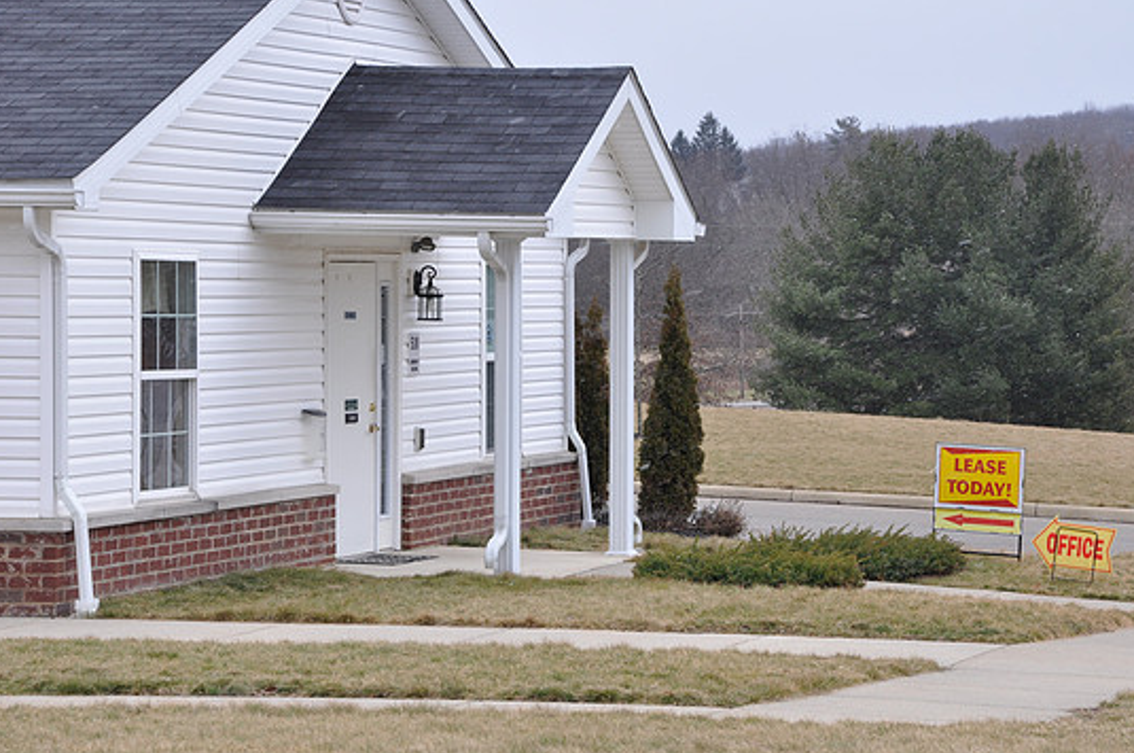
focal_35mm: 130
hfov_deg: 15.8
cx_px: 604
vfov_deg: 10.5
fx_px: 4089
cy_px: 383
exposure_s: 1/125
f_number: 11
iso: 200
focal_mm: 80
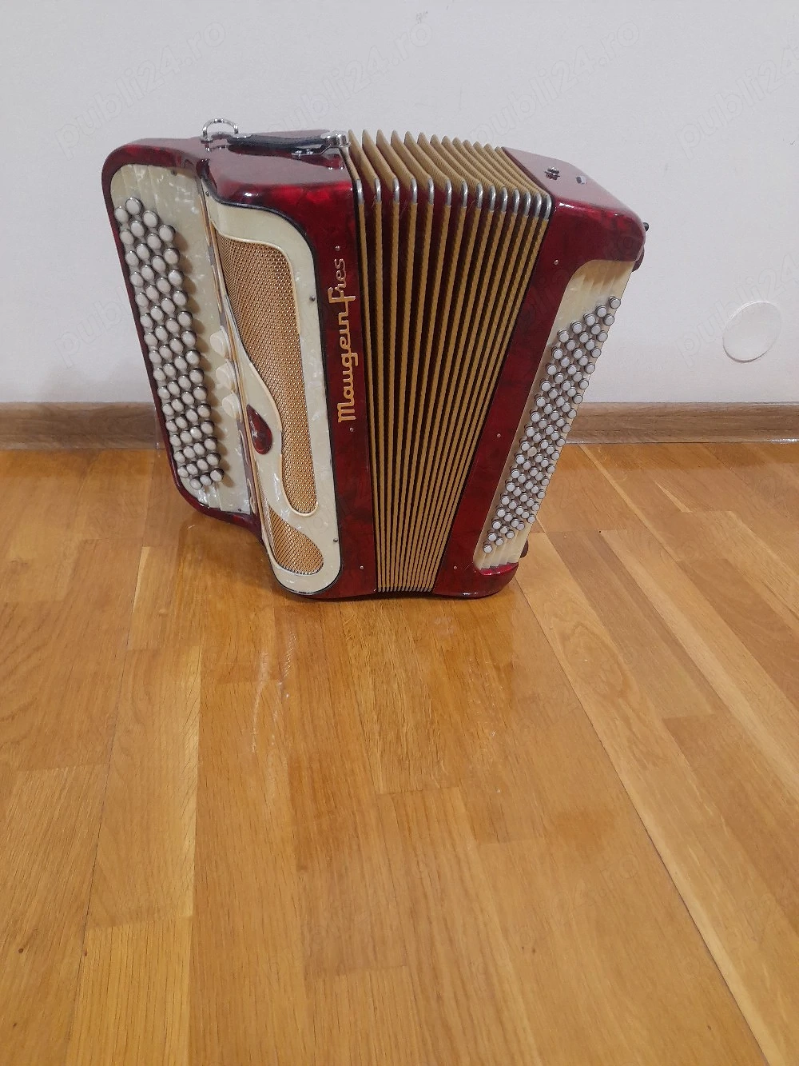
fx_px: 769
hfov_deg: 54.9
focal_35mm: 25
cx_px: 400
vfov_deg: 69.4
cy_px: 533
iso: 250
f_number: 2
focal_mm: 4.6
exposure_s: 1/50
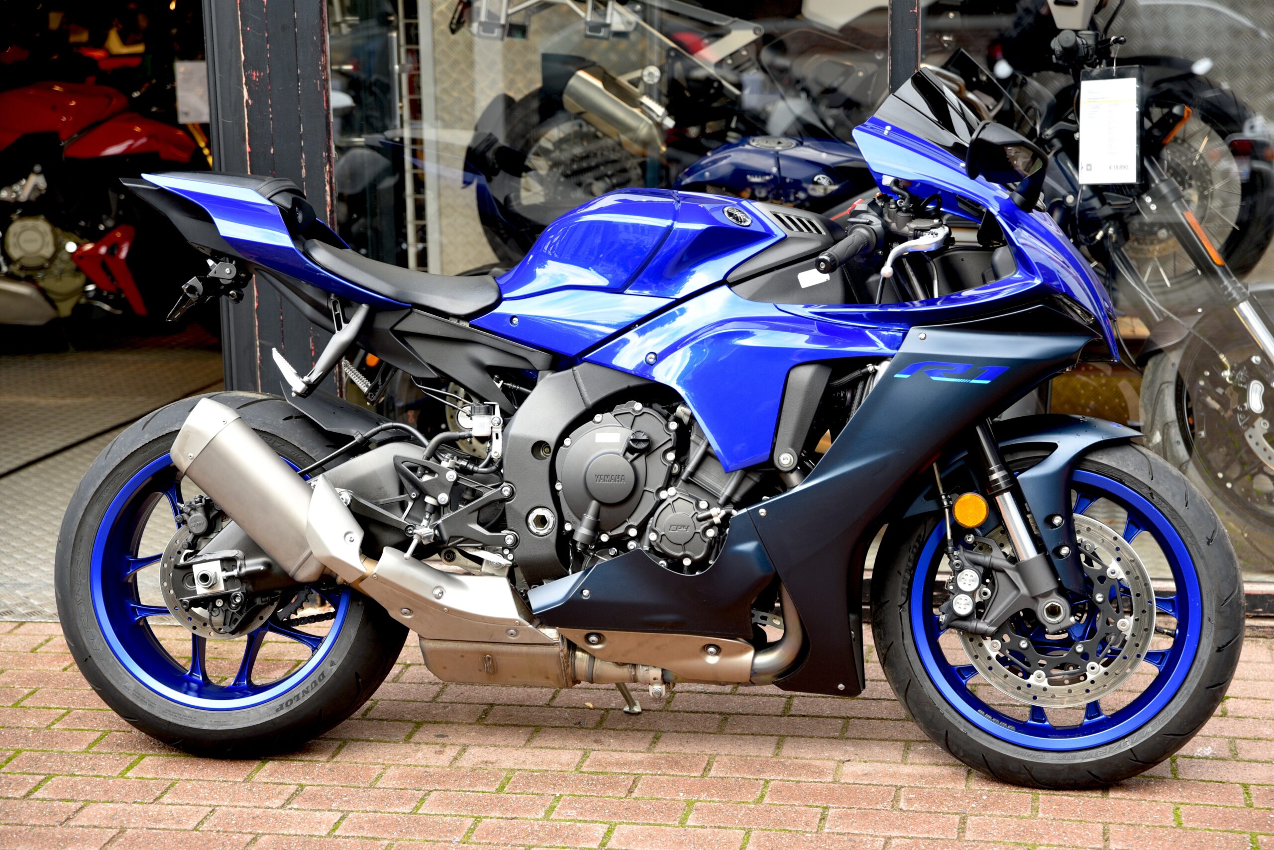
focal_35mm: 70
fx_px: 2478
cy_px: 425
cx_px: 637
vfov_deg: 19.5
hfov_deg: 28.8
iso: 200
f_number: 3.5
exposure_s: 1/60
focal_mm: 70
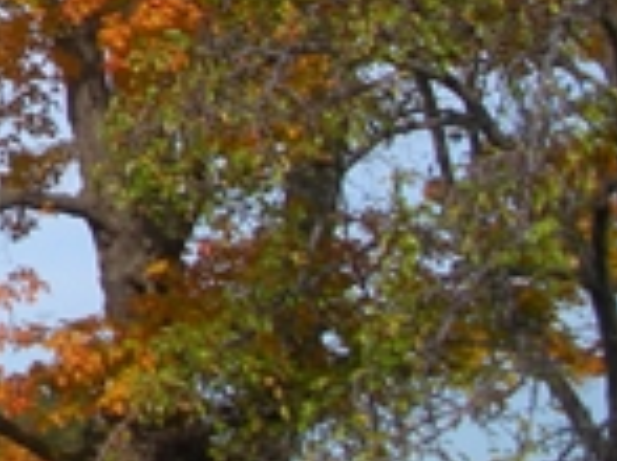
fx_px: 2618
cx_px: -575
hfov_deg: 12.1
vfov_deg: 9.7
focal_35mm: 147
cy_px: -285
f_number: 3.5
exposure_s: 1/651
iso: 64
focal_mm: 6.3
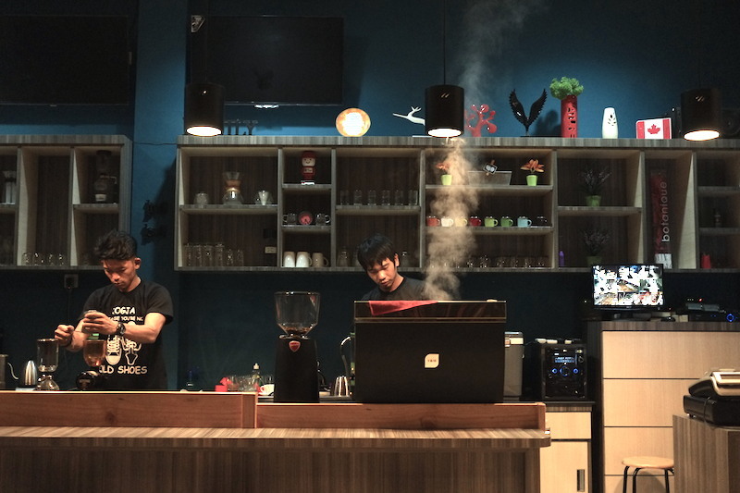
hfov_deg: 47.4
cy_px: 246
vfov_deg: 32.6
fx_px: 843
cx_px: 370
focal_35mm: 41
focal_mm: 27
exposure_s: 1/125
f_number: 2.8
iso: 2500
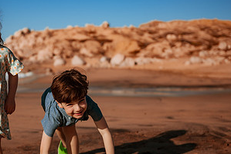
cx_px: 56
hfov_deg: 29.2
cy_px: 92
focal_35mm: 68
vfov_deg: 20.0
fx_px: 436
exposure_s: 1/8000
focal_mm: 35
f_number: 2
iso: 50
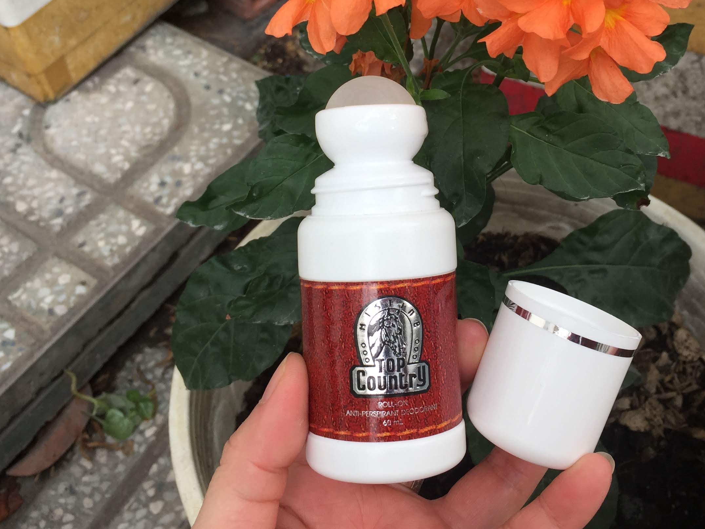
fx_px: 896
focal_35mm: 44
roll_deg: +0.2
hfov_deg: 42.9
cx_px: 399
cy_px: 150
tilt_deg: -43.9
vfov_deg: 32.4
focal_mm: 4.15
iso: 32
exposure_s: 1/192
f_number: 2.2
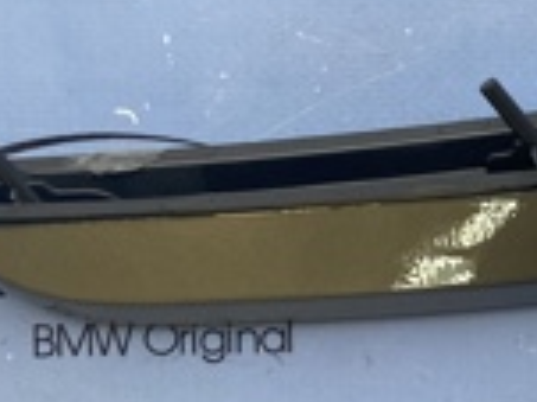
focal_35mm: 119
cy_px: -101
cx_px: 893
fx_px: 1845
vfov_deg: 12.1
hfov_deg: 14.9
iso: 64
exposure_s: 1/121
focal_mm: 3.99
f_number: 1.8
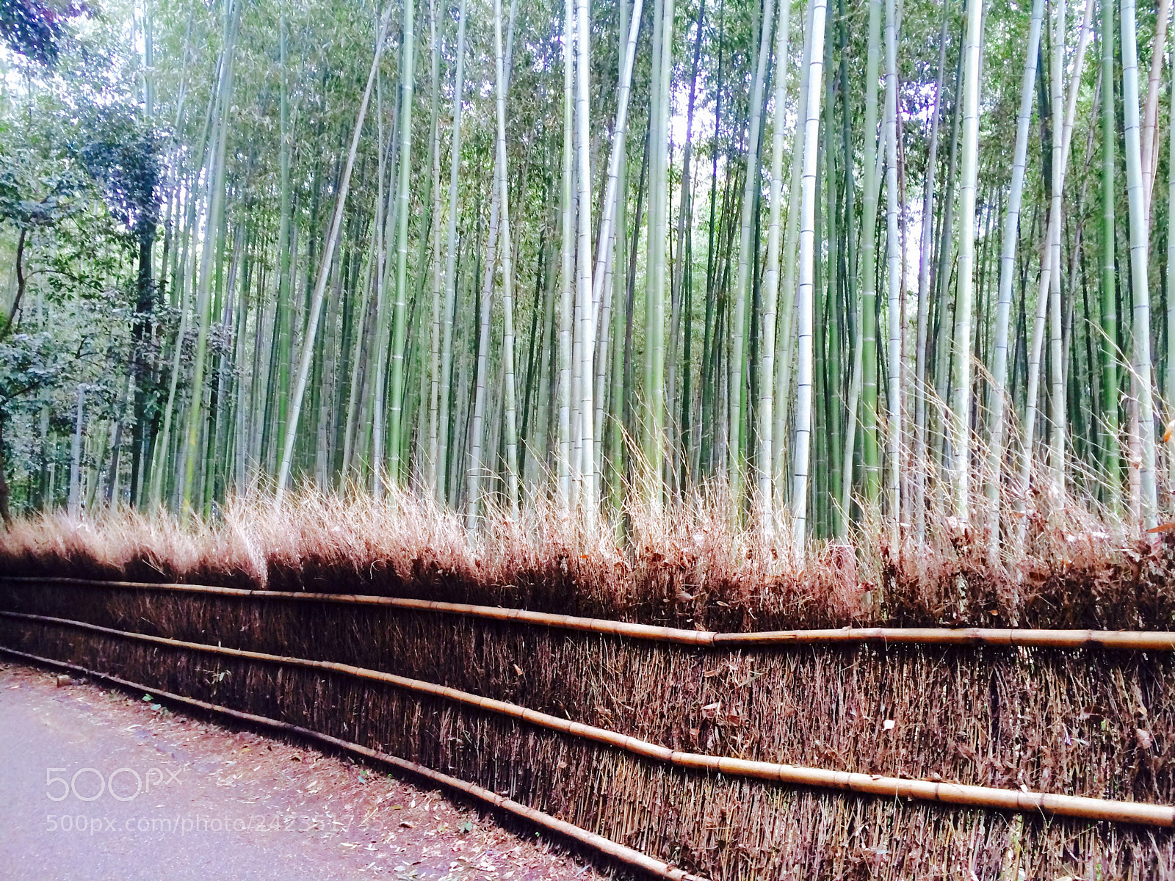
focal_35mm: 30
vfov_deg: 46.8
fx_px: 1018
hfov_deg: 60.0
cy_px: 440
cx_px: 588
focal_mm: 4.12
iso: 80
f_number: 2.2
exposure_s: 1/30
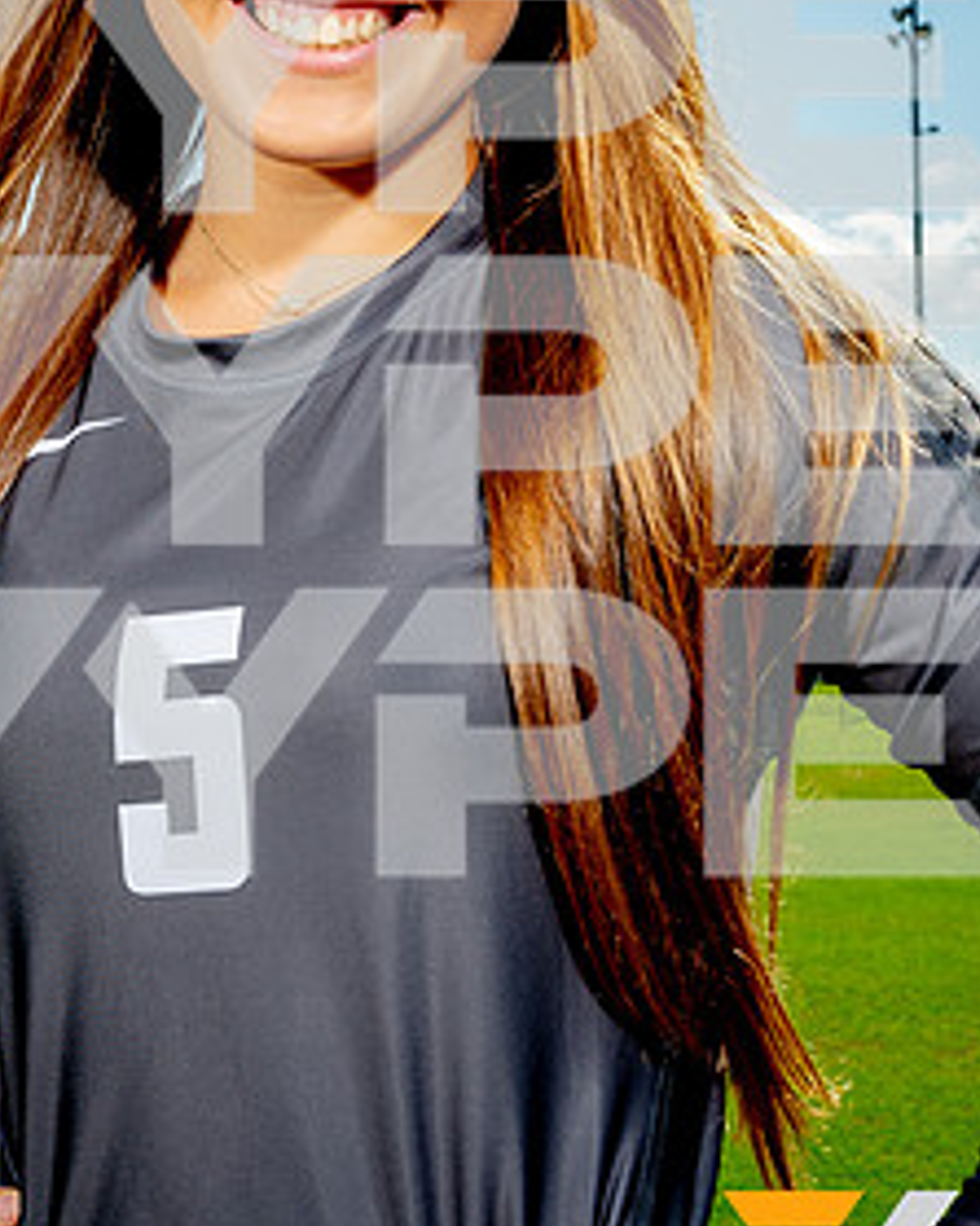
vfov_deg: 20.5
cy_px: 400
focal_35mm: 93
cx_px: 264
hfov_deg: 16.5
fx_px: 3374
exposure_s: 1/125
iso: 100
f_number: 11
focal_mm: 41
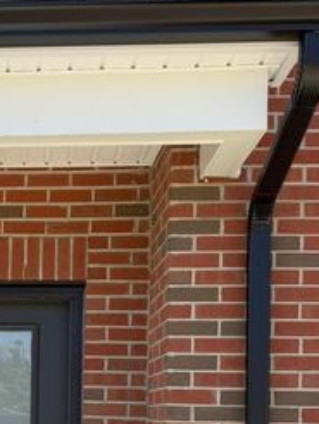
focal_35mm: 65
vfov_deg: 28.4
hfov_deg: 21.6
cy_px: 401
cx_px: -21
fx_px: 797
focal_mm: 6.76
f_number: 1.78
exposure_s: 1/2000
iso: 80
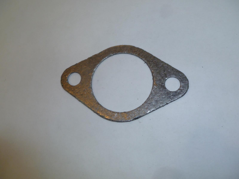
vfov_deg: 49.7
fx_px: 193
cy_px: 90
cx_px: 120
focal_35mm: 28
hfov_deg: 63.4
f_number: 3.3
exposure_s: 1/30
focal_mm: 5
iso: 100
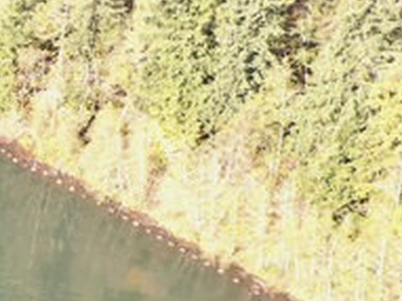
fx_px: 1474
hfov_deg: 13.5
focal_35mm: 127
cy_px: 379
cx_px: -370
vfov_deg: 11.4
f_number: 4
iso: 100
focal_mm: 10.26
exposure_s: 1/120
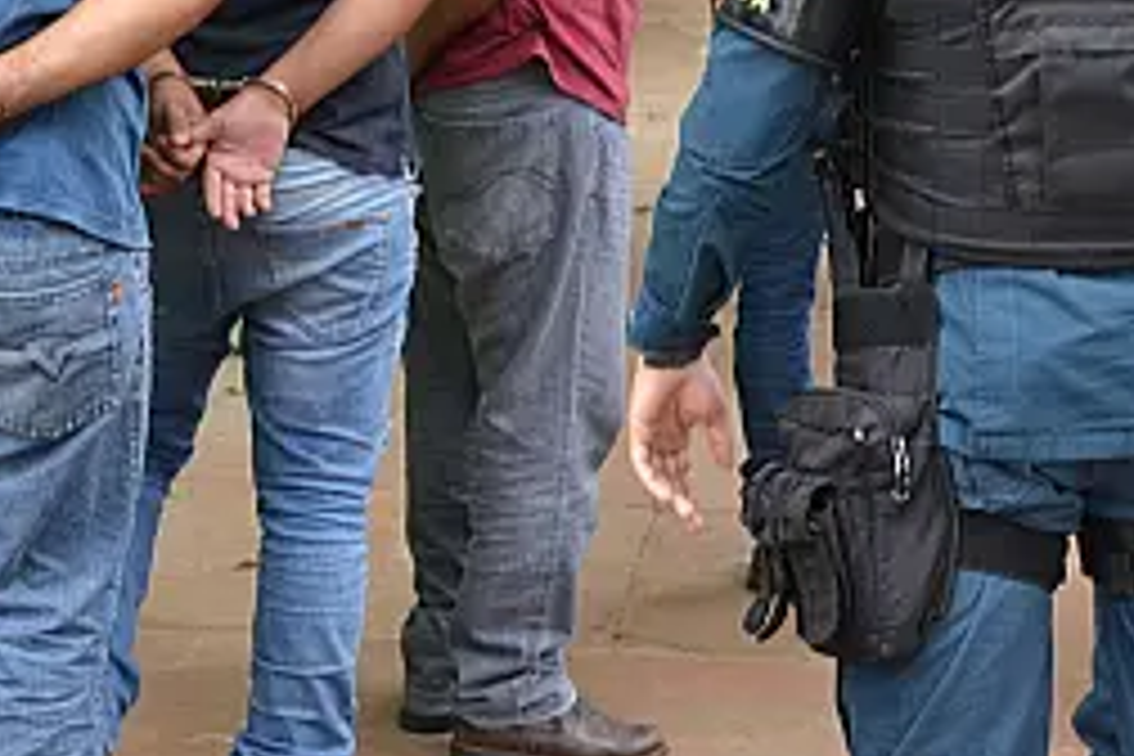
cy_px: -16
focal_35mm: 118
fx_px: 3725
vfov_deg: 11.5
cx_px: 248
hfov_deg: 17.2
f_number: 4.5
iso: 400
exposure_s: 1/80
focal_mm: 31
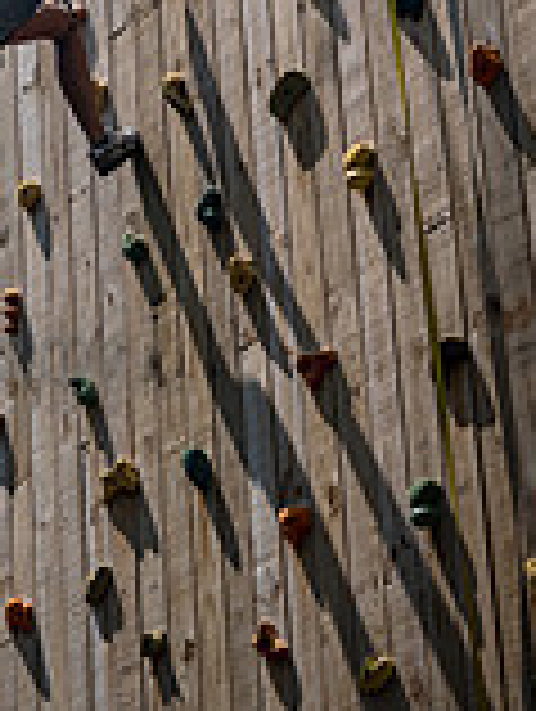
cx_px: -11
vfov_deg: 12.6
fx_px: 3150
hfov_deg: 9.7
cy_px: -86
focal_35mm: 153
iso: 100
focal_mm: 56
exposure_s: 1/1600
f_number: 4.5
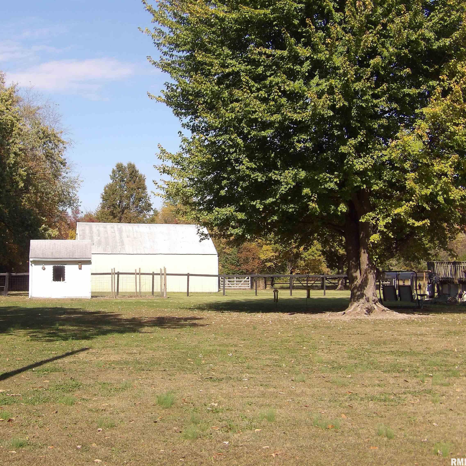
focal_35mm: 55
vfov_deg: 31.1
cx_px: 167
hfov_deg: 30.9
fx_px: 838
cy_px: 232
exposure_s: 1/713
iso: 100
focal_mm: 8.2
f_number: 3.8
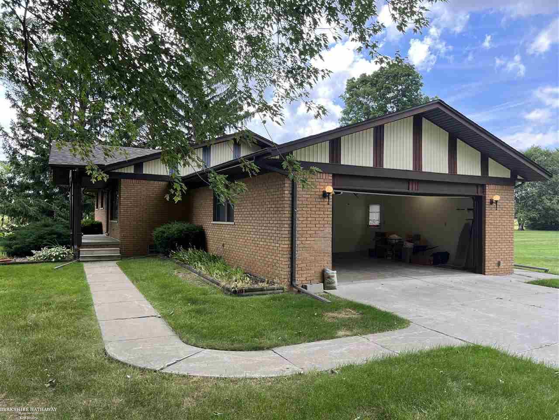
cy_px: 210
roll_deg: -0.8
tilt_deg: +1.1
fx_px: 420
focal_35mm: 26
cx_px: 280
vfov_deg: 53.1
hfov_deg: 67.3
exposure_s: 1/592
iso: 50
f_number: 1.6
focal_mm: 5.1
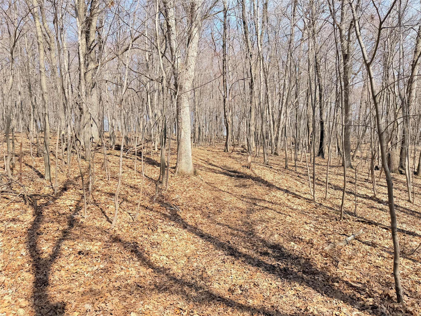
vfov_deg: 56.8
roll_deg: +1.6
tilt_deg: +0.9
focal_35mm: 24
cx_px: 210
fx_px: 292
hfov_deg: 71.6
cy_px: 158
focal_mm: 6.76
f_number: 1.78
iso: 80
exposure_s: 1/1211
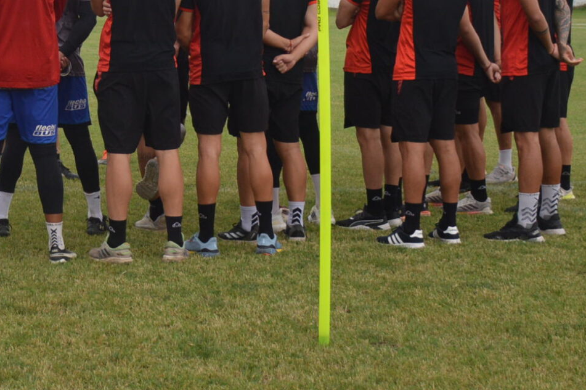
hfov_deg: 19.1
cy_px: -13
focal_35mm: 105
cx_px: 43
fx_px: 1707
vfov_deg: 12.8
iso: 400
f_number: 5
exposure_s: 1/1250
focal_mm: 26
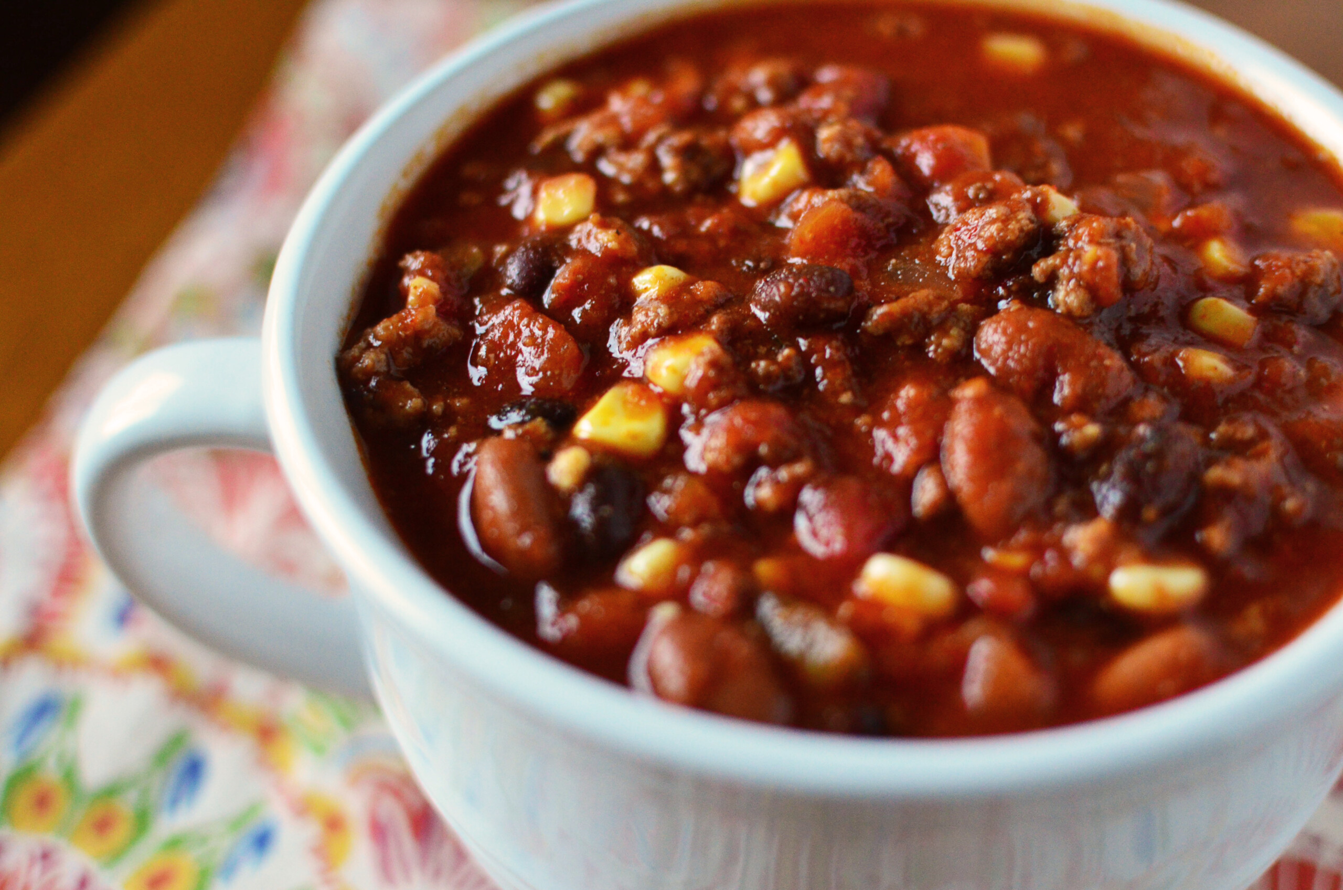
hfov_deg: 37.9
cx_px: 672
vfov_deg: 25.6
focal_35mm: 52
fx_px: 1955
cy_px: 445
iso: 1600
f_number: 2.5
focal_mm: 35
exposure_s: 1/160
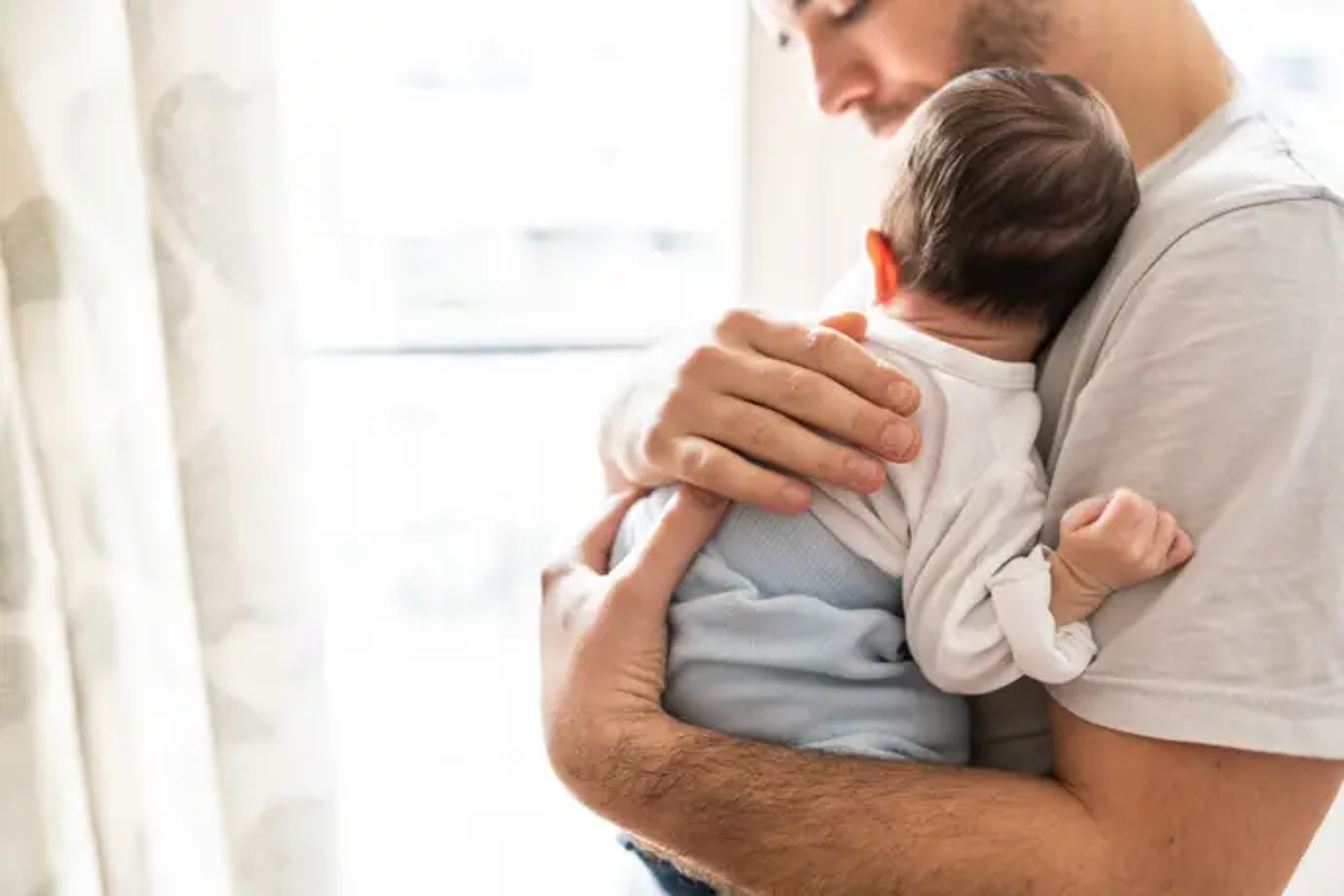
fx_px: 1307
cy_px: 448
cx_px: 672
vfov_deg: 37.9
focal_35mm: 35
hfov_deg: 54.4
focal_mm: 35
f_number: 2
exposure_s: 1/400
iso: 800
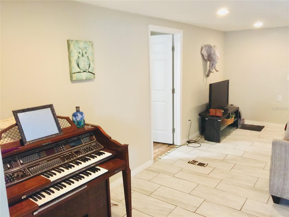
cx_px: 144
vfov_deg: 48.2
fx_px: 242
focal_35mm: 29
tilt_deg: -10.1
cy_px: 108
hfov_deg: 61.7
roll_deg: +1.2
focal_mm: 4.15
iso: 80
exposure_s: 1/4
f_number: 2.2
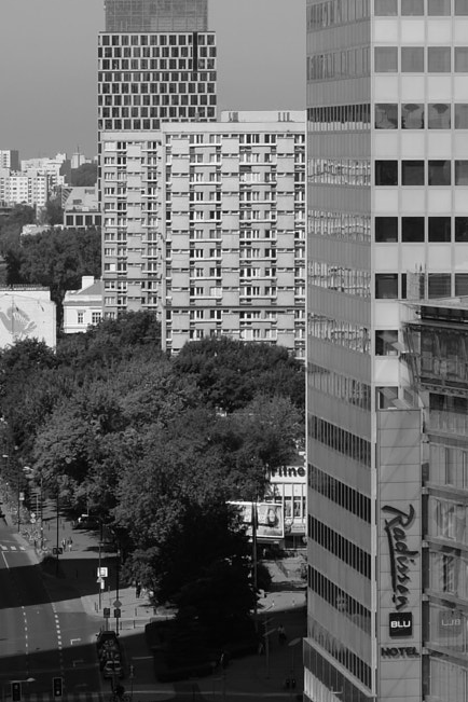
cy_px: 269
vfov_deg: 10.1
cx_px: 161
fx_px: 3978
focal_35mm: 204
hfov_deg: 6.7
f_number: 11
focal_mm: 55
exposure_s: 1/80
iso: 200
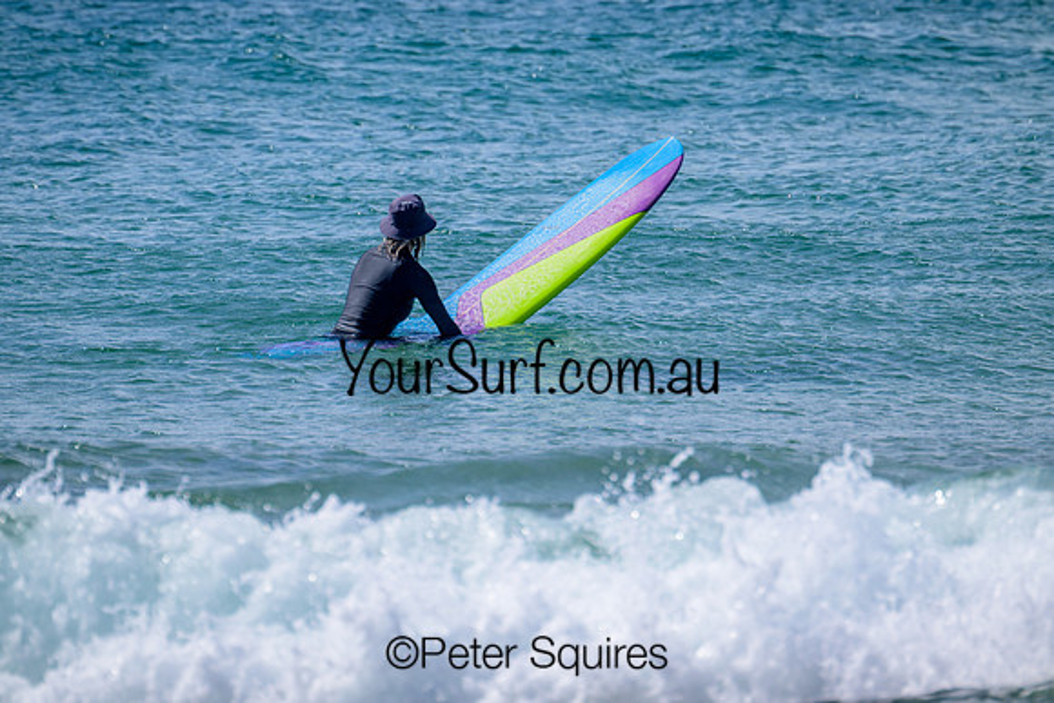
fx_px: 23427
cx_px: 527
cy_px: 352
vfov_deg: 1.7
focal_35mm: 800
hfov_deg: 2.6
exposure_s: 1/250
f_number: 11
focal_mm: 800
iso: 64
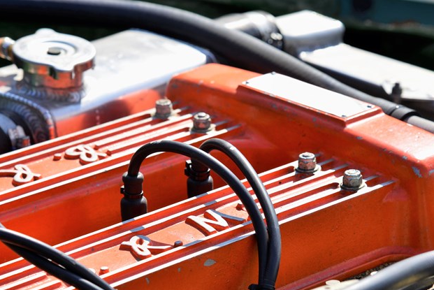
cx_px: 230
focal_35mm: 185
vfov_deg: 7.4
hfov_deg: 11.1
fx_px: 2232
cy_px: 201
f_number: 8
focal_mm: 120
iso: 200
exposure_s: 1/320
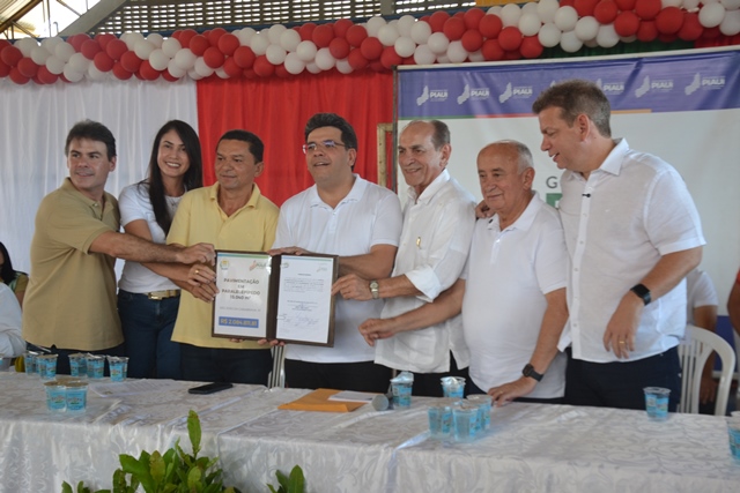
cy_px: 246
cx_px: 370
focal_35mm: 48
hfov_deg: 41.1
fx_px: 987
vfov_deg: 28.1
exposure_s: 1/60
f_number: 4.2
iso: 400
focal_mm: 32
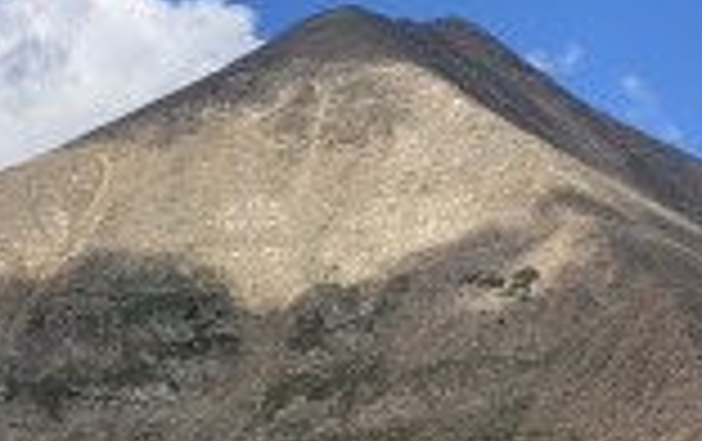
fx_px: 2472
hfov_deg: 15.9
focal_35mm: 129
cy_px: 562
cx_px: 698
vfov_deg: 10.0
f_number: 2
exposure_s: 1/2283
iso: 20
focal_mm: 6
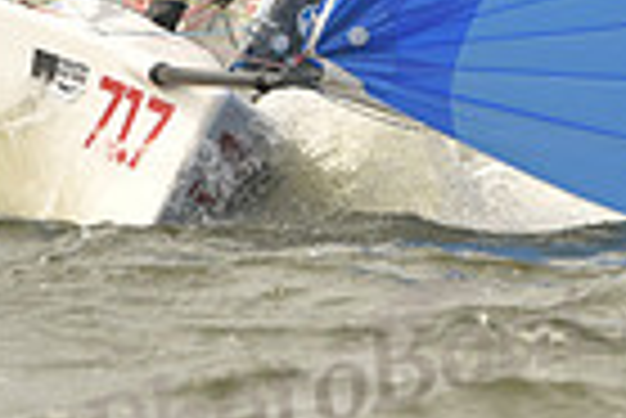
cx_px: 955
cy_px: 74
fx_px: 29017
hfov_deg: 1.2
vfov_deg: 0.8
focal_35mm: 1667
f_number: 8
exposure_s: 1/1000
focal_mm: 400
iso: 400
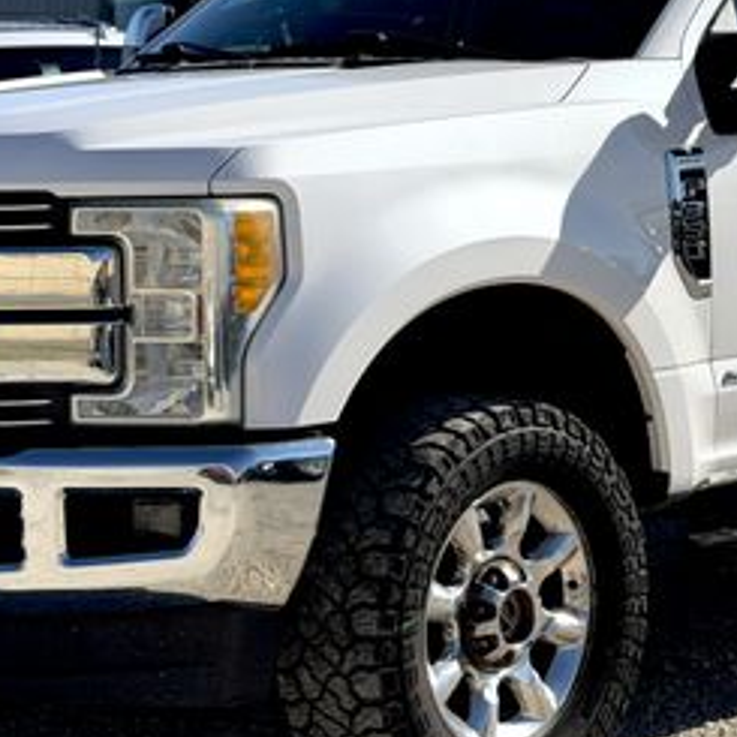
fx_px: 2674
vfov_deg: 15.7
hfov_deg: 15.6
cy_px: 247
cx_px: 593
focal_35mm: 111
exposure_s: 1/6536
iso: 64
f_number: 1.78
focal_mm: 6.76
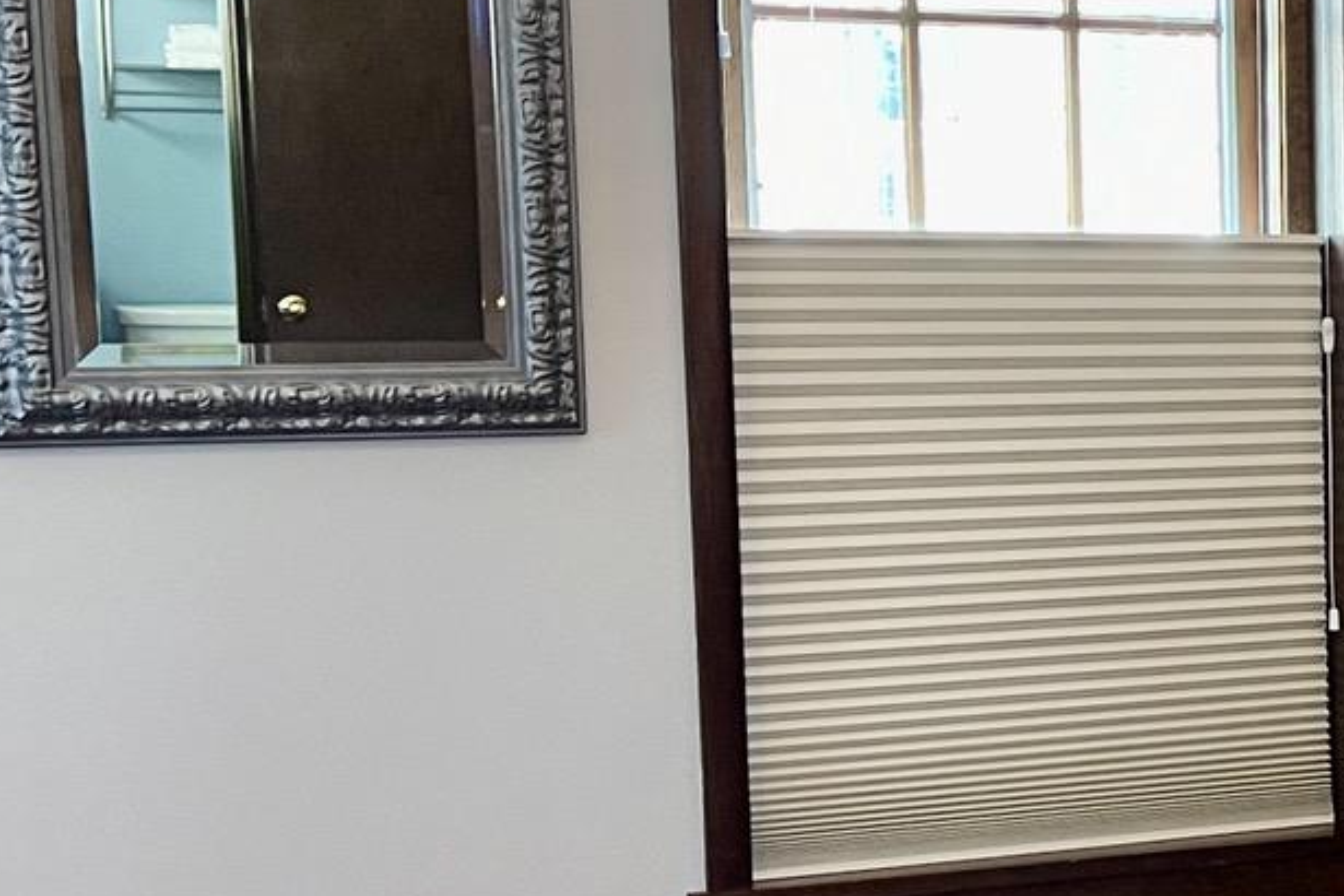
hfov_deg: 19.9
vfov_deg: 15.1
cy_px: 733
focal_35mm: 90
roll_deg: -0.4
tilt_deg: -8.7
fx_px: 3360
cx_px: 1958
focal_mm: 5.1
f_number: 1.6
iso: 125
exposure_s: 1/60
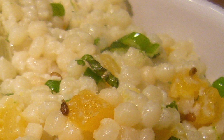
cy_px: 169
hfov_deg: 20.1
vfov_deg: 12.5
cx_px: 36
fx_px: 623
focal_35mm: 102
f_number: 2.8
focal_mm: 5.8
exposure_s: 1/15
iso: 100
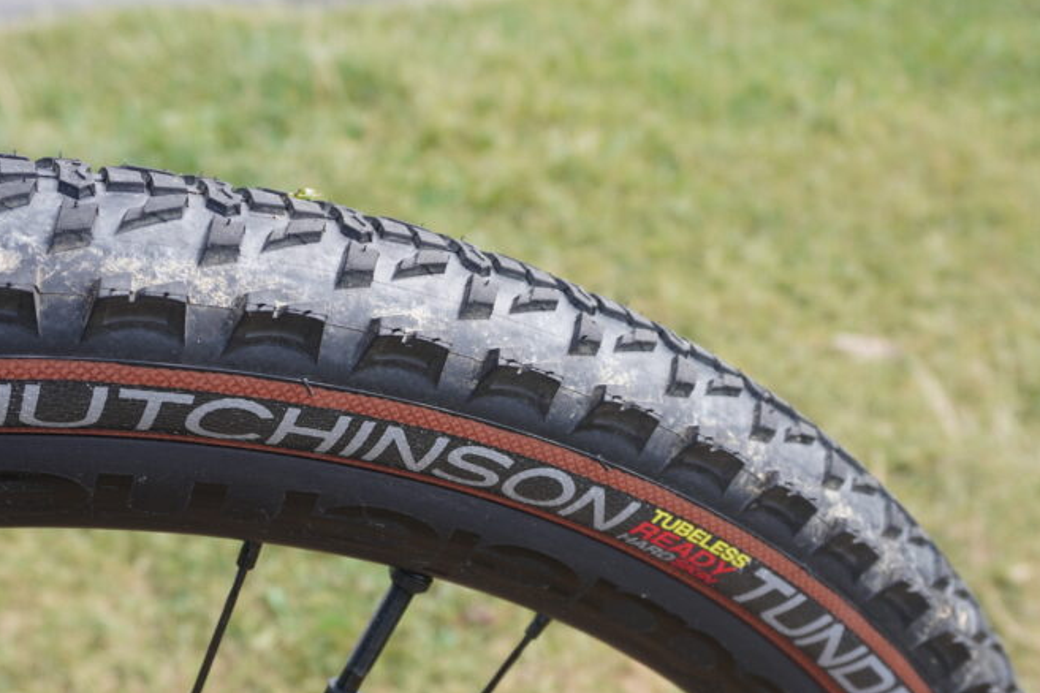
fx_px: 1554
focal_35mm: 54
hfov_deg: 37.0
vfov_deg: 24.9
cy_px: 520
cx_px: 473
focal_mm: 23
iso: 100
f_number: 5.6
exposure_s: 1/125
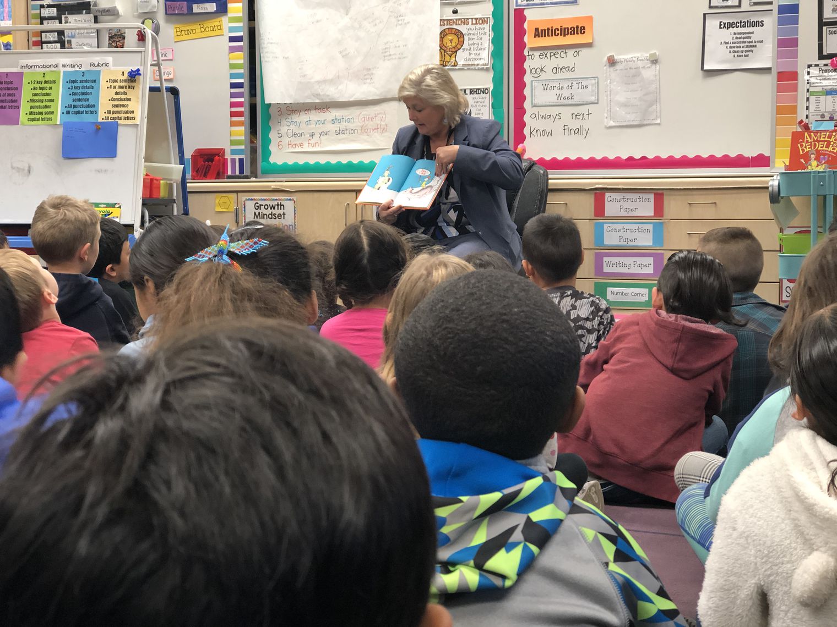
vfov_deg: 25.7
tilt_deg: -6.6
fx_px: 1378
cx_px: 418
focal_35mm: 57
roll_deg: +0.2
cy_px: 314
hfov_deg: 33.8
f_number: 2.8
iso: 100
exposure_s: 1/30
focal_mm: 6.6
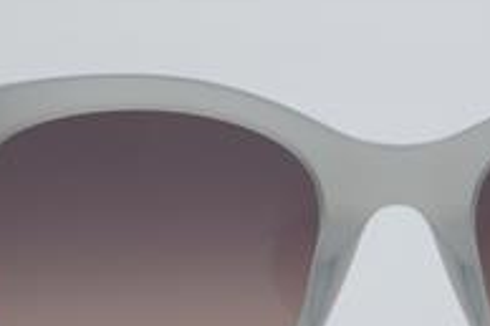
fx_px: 2312
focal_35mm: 170
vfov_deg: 8.1
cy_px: 238
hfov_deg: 12.0
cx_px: 402
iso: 100
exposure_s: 1/4
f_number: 32
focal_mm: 55
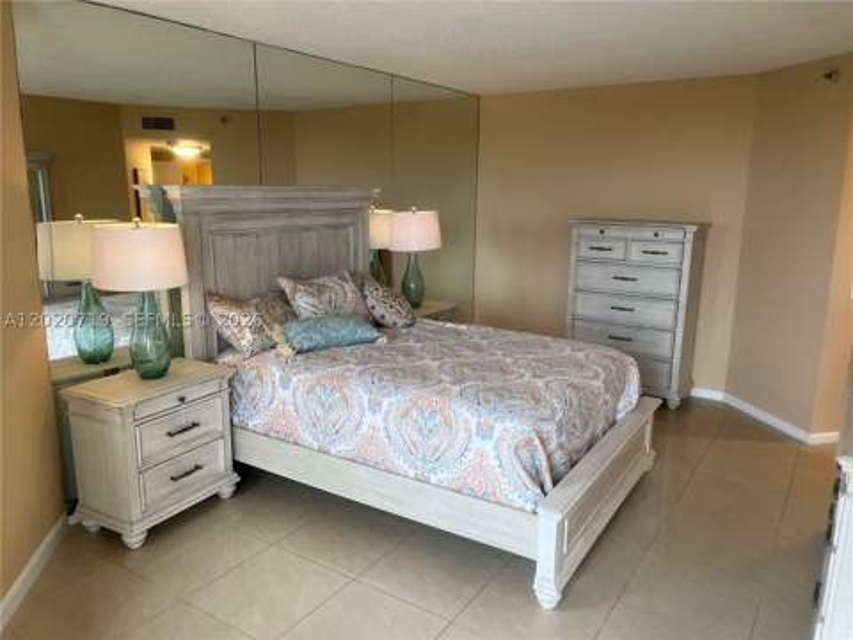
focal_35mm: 26
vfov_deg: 53.1
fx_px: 641
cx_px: 426
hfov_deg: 67.3
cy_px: 320
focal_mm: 5.1
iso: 125
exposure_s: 1/120
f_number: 1.6
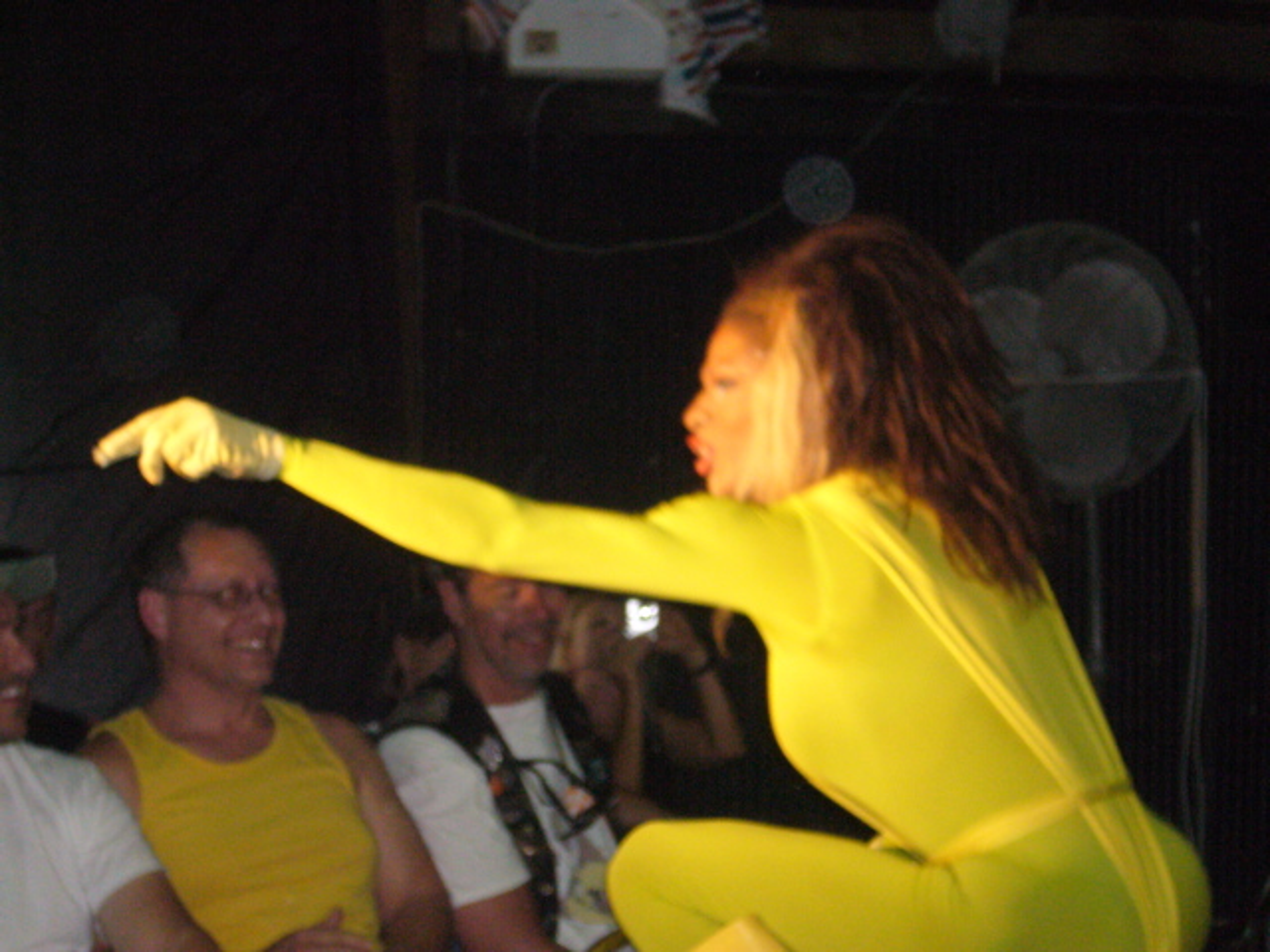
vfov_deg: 19.9
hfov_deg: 26.3
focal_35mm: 74
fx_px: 2715
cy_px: 476
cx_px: 635
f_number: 4.1
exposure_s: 1/60
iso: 400
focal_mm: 12.2
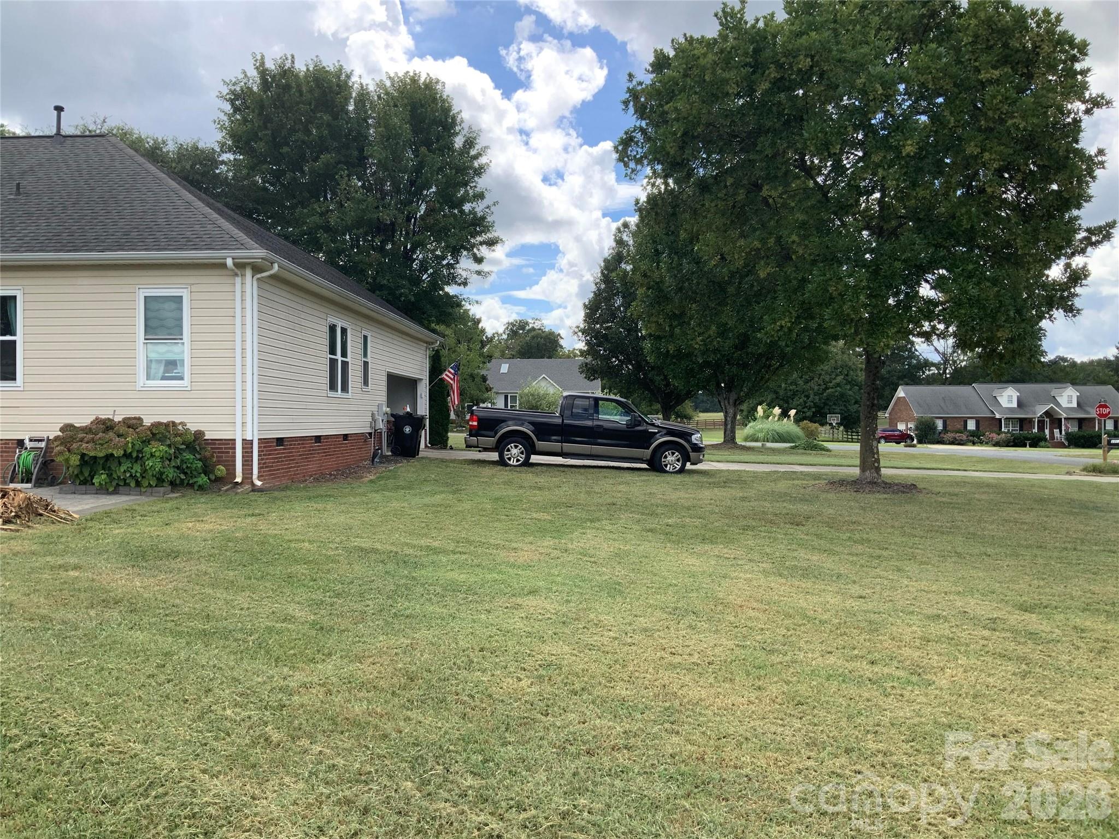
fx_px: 937
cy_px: 420
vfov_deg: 48.2
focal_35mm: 29
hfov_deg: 61.7
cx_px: 560
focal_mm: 3
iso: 16
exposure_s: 1/869
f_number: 1.8
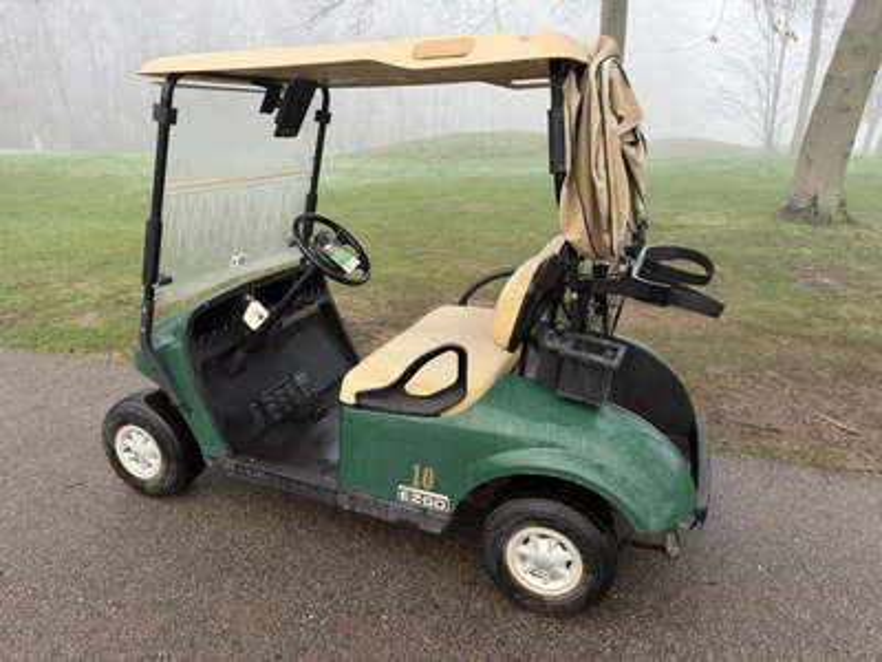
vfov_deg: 56.8
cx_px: 441
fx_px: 612
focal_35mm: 24
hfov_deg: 71.6
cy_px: 331
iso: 80
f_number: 1.78
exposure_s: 1/146
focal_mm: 6.76
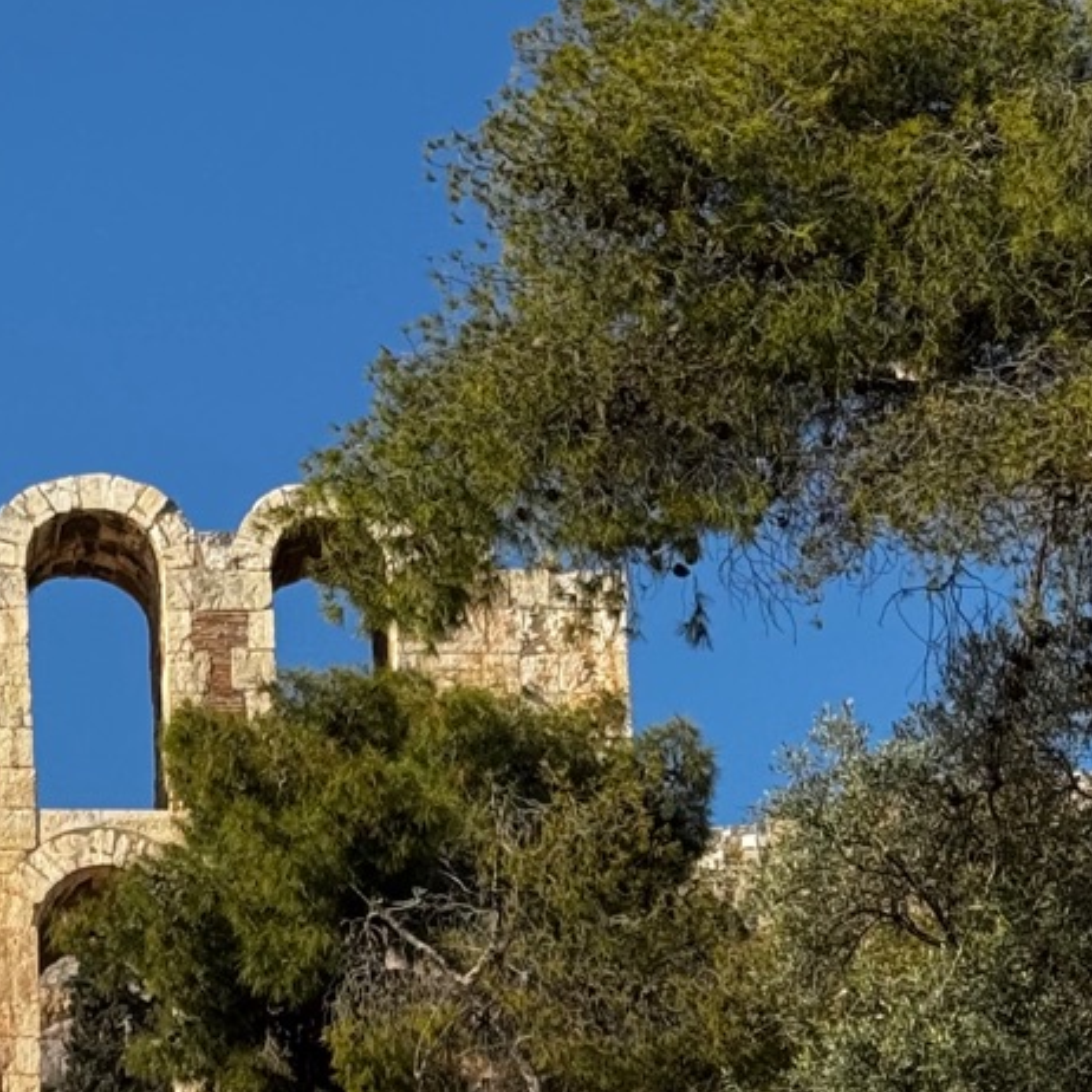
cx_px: 90
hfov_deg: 11.8
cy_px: 943
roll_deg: +1.9
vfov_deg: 11.8
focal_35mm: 147
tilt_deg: +19.0
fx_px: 5246
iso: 64
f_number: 1.78
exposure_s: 1/3425
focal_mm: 6.76
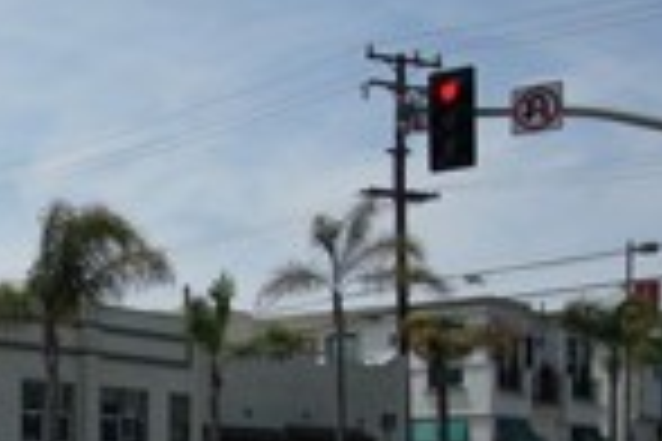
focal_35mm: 83
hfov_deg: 20.2
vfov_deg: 15.7
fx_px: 1526
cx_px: -396
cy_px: 549
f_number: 7.1
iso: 800
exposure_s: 1/3200
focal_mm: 19
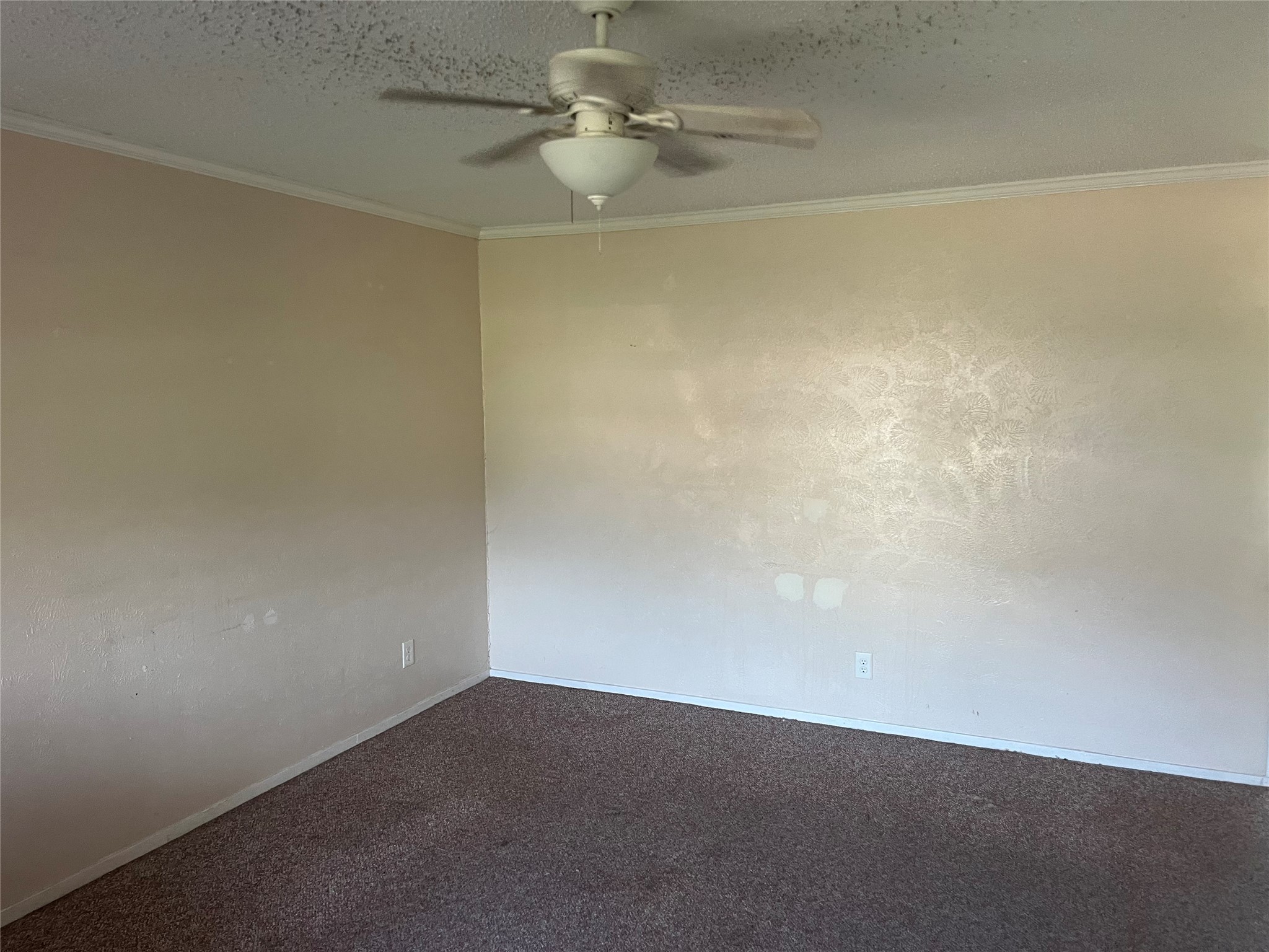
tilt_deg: -6.6
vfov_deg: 53.1
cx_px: 634
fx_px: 953
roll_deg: -0.6
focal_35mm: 26
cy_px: 476
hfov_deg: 67.3
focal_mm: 5.1
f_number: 1.6
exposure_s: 1/60
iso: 160
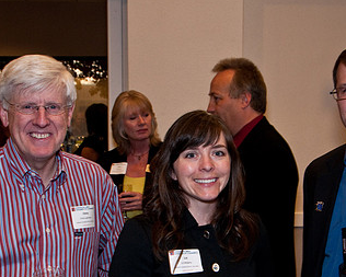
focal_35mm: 62
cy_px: 178
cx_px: 194
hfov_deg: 30.4
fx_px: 635
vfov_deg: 24.5
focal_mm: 24
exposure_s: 1/30
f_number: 6.3
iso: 640
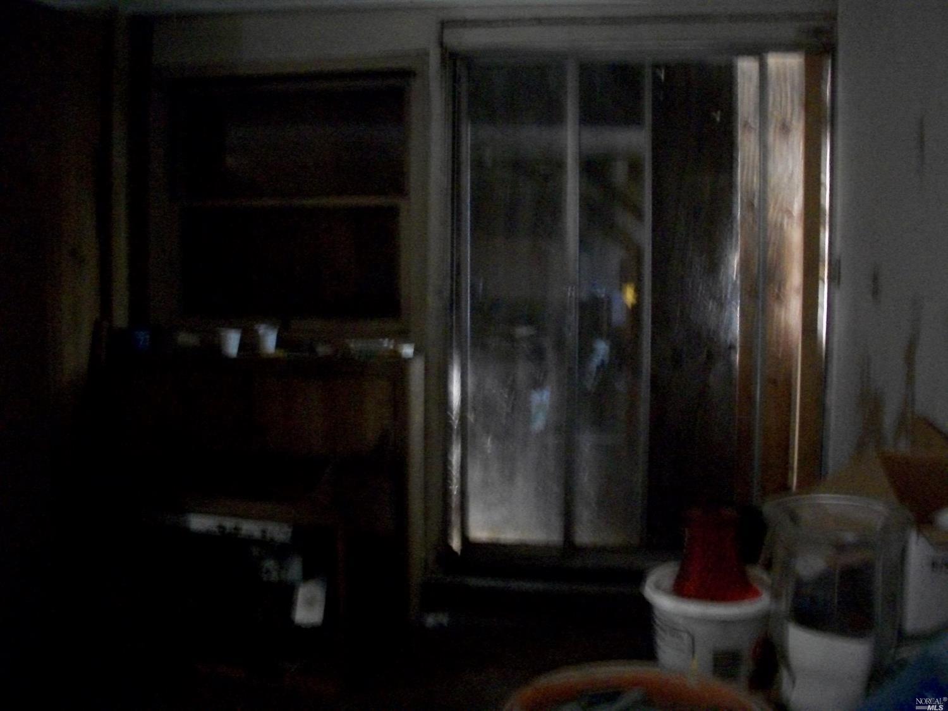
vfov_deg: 40.7
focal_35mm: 35
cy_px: 356
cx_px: 474
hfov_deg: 52.6
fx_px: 958
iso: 800
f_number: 3.1
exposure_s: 1/8
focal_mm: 6.3
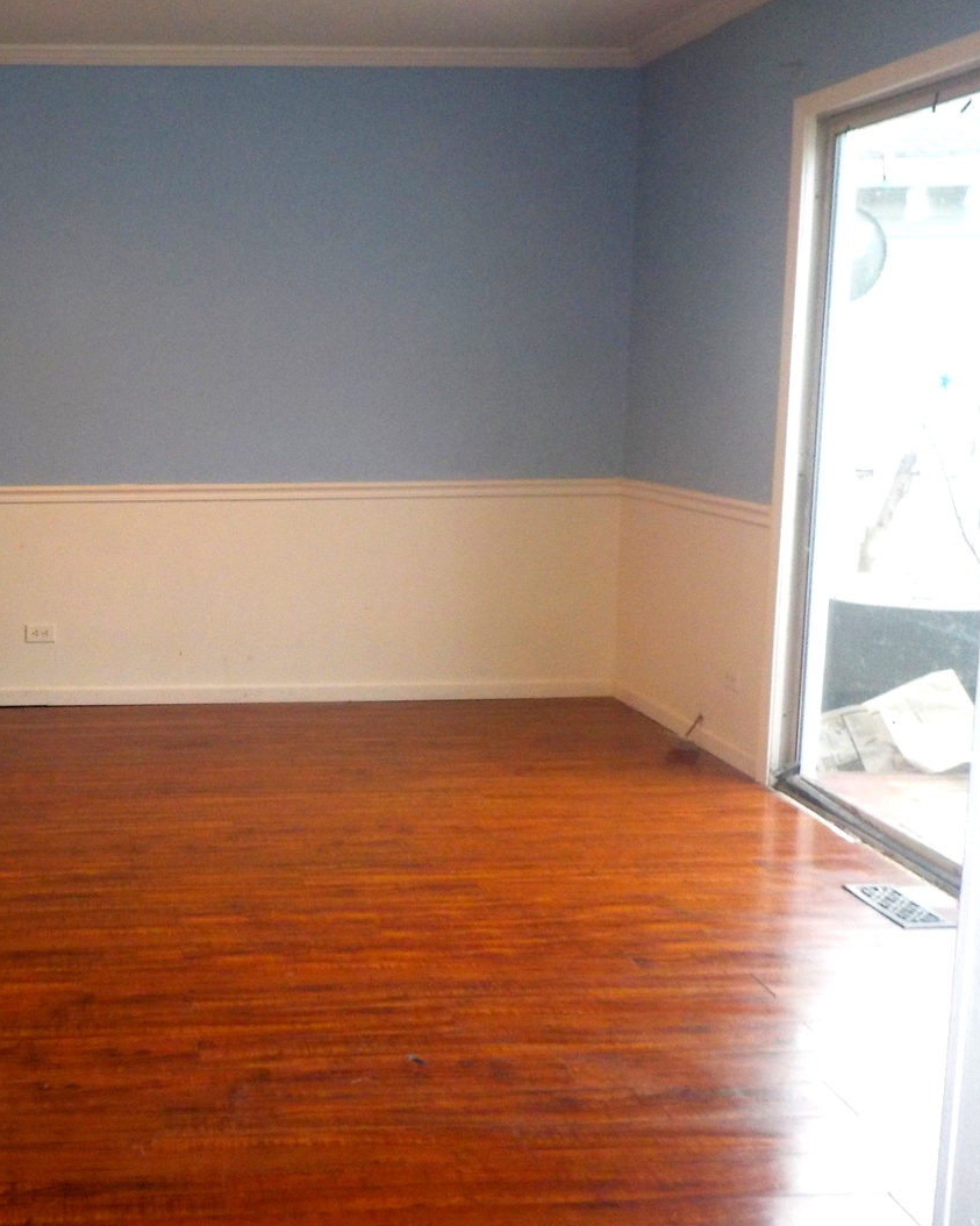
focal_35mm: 40
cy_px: 616
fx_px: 1450
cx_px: 166
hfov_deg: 35.8
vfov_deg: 45.8
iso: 400
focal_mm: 4.1
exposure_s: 1/30
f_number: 3.3
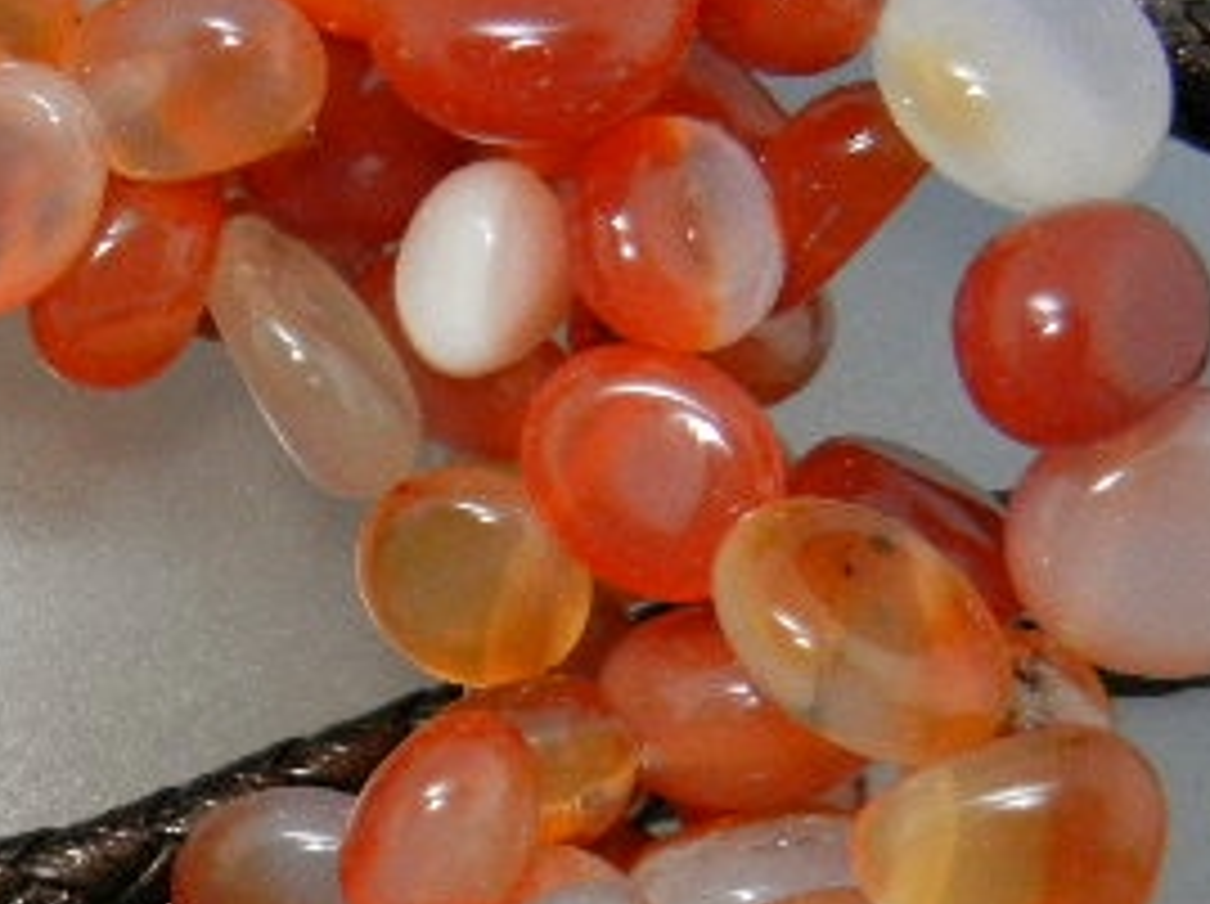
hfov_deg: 23.0
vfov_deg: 18.0
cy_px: 702
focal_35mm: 81
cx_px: -54
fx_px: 2828
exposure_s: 1/30
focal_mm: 6.2
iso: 800
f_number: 7.2
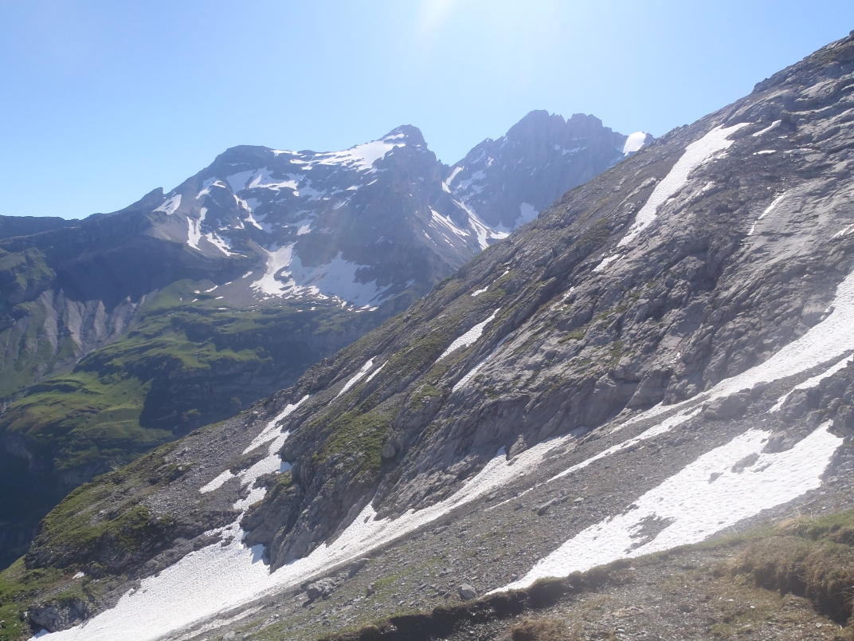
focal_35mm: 28
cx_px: 427
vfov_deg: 49.7
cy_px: 320
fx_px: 691
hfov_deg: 63.4
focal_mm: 5
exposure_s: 1/500
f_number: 4.5
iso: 80
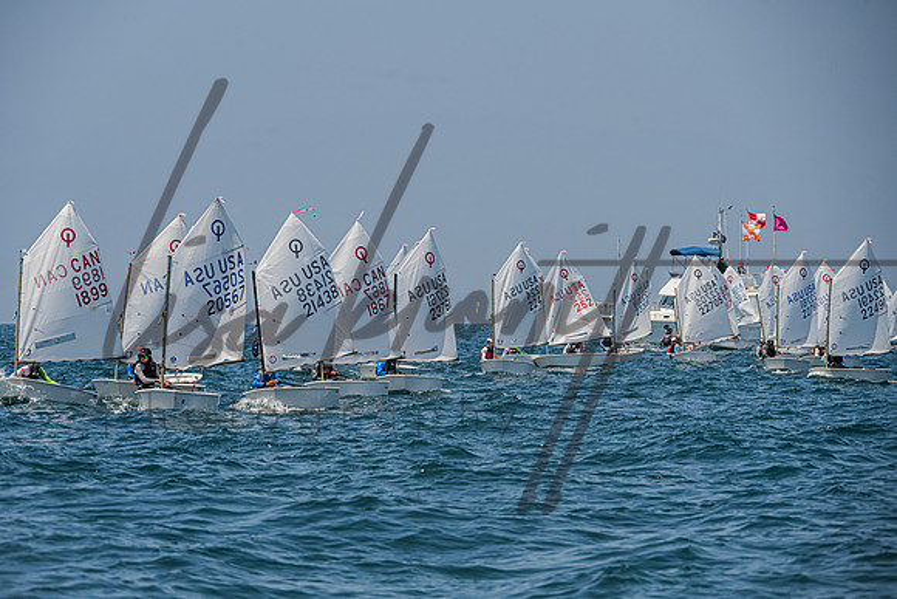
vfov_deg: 6.9
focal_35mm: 198
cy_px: 320
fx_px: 4934
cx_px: 411
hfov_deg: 10.4
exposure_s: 1/1250
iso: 250
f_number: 7.6
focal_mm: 180
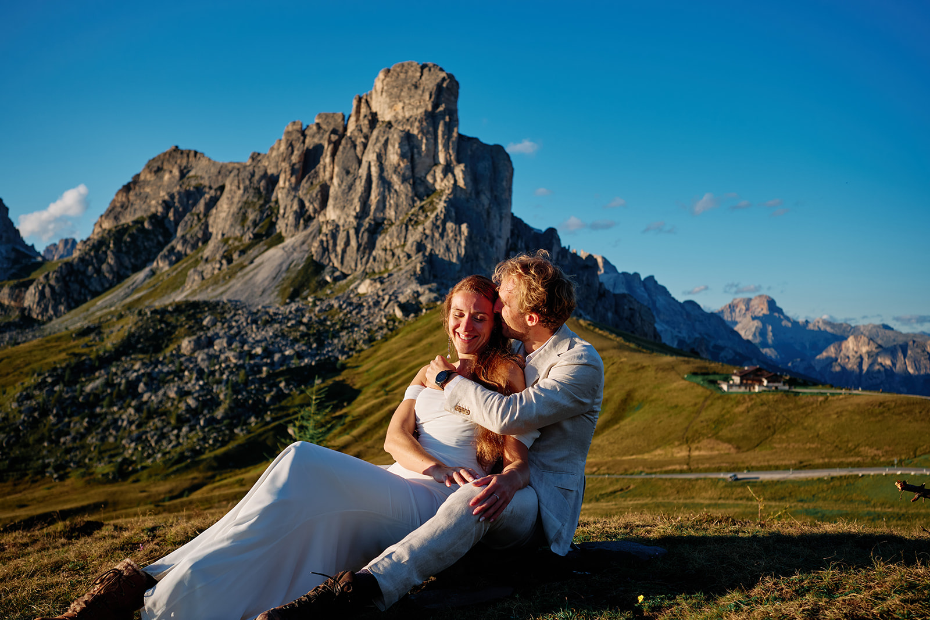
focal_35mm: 35
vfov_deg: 37.9
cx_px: 465
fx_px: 904
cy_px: 310
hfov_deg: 54.4
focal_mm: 23
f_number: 2.8
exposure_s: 1/1250
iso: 125
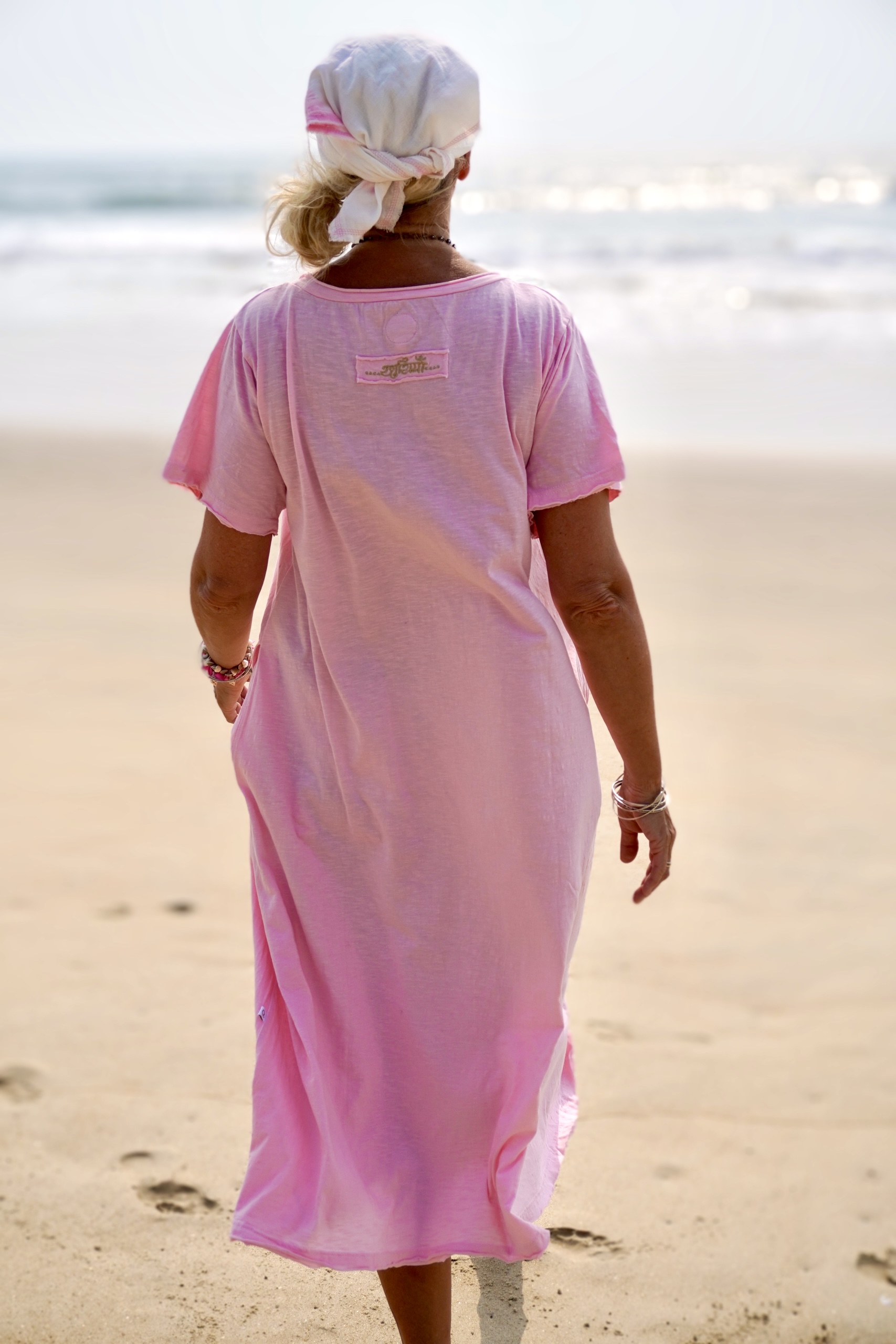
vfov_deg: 43.6
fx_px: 1680
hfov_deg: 29.9
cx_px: 448
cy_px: 672
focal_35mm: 45
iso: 100
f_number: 5
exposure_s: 1/1600
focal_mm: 30
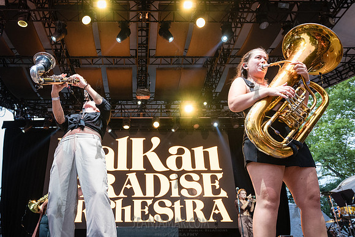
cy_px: 131
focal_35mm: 30
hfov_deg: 61.3
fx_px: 296
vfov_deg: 43.5
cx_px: 141
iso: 2000
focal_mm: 24
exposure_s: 1/200
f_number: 4
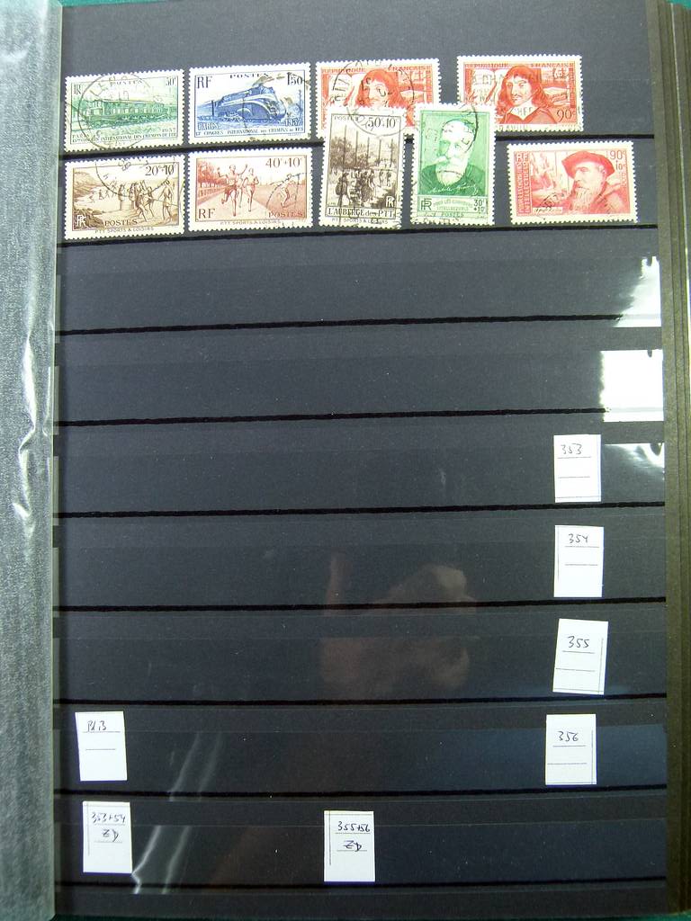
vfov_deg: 52.6
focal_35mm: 35
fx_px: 932
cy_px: 460
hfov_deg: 40.7
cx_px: 346
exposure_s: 1/60
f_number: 3.1
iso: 160
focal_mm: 6.3
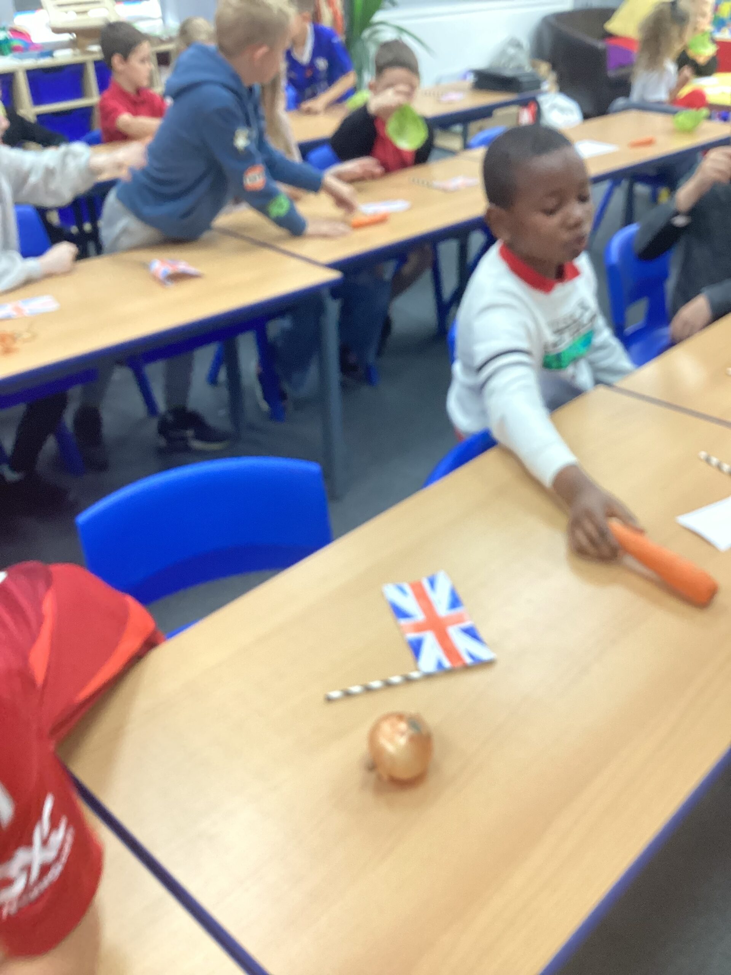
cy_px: 488
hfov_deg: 45.4
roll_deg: +2.6
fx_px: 873
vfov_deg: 58.4
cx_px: 366
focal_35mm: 31
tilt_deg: -32.3
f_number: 2.4
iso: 100
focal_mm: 3.3
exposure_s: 1/50
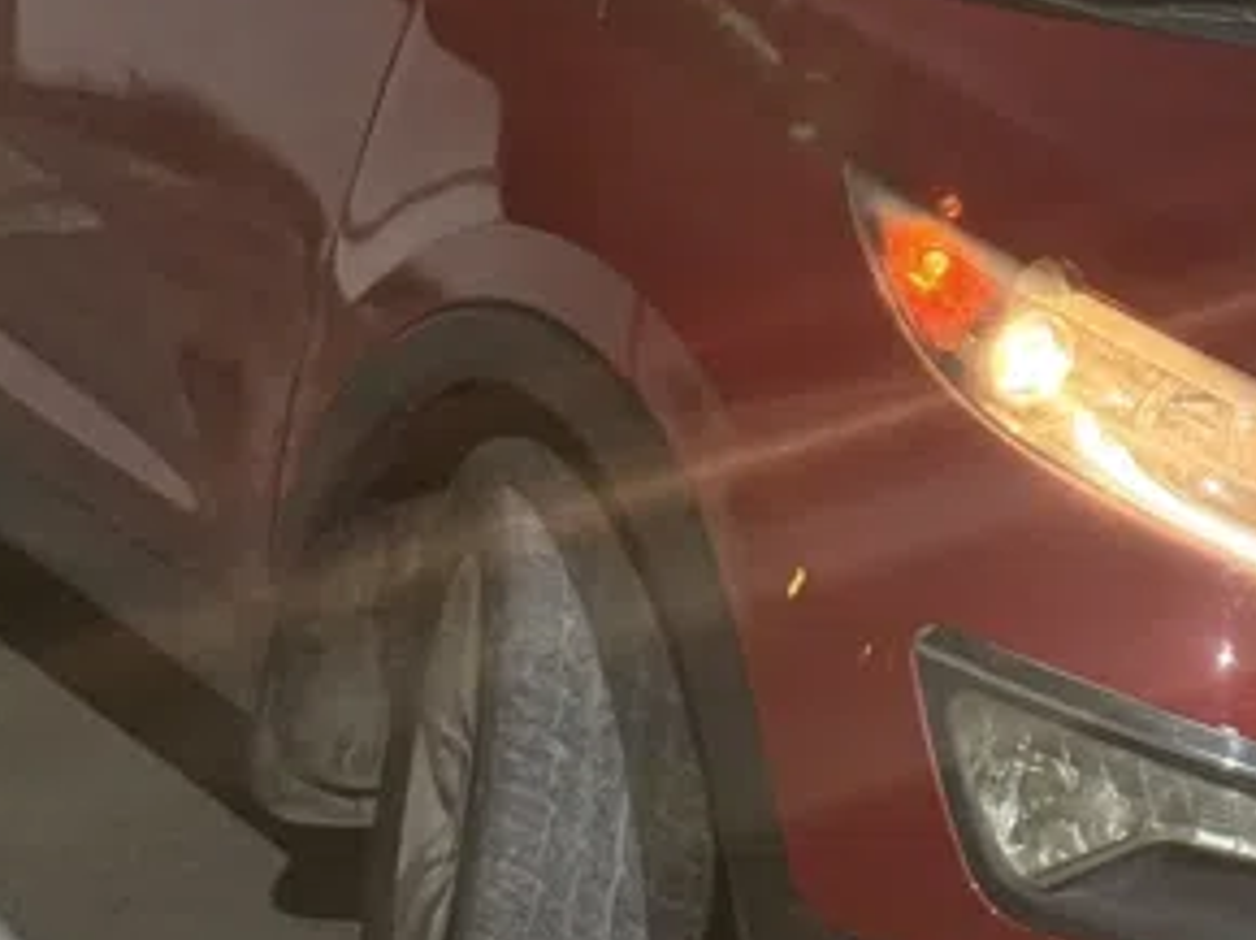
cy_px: 238
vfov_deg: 13.9
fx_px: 3843
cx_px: 927
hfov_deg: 18.5
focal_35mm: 106
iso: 320
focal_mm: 6.76
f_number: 1.78
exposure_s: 1/33
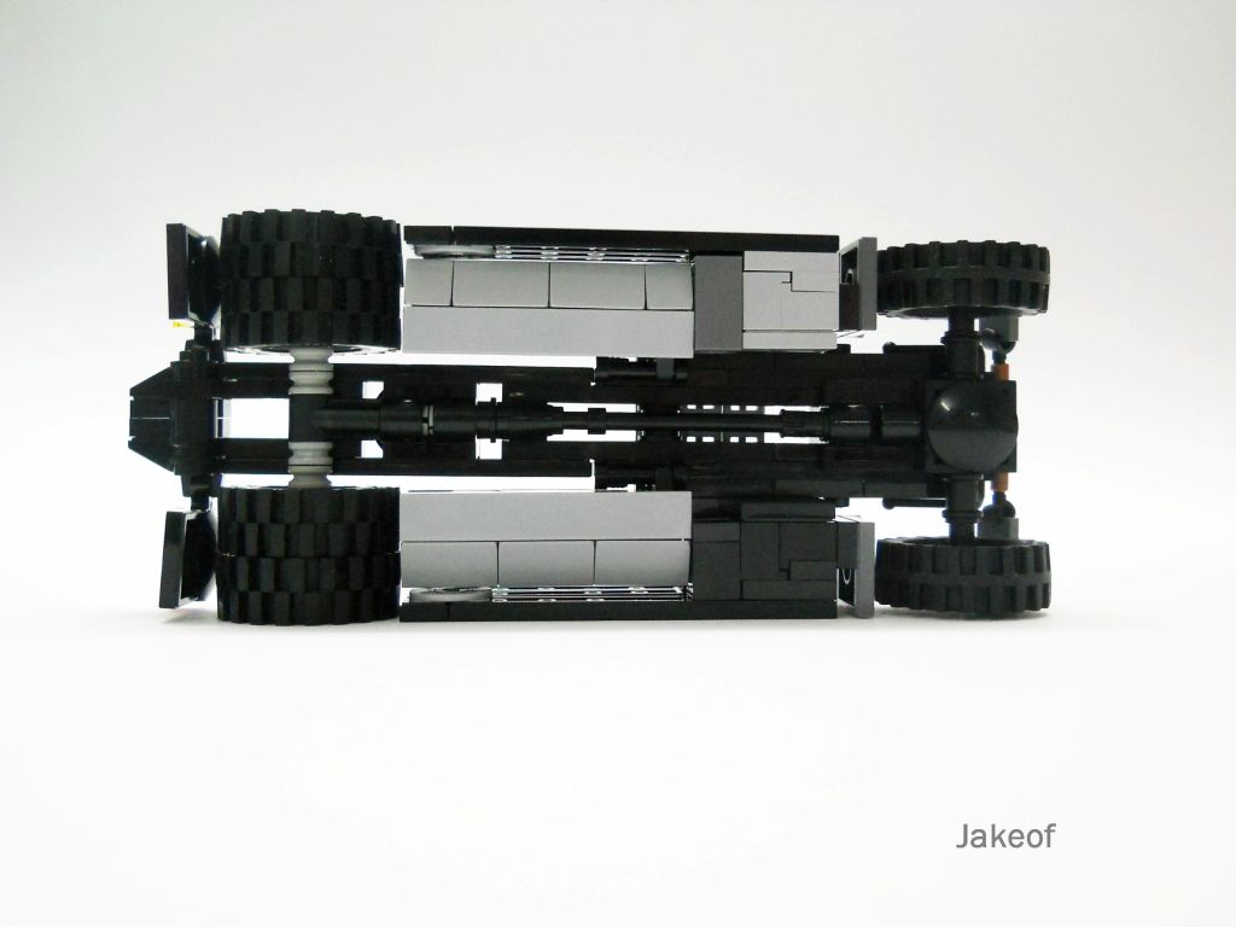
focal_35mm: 41
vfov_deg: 35.1
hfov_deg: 45.8
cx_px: 618
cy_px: 464
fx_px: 1464
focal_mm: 6.72
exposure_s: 1/80
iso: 400
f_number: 3.1
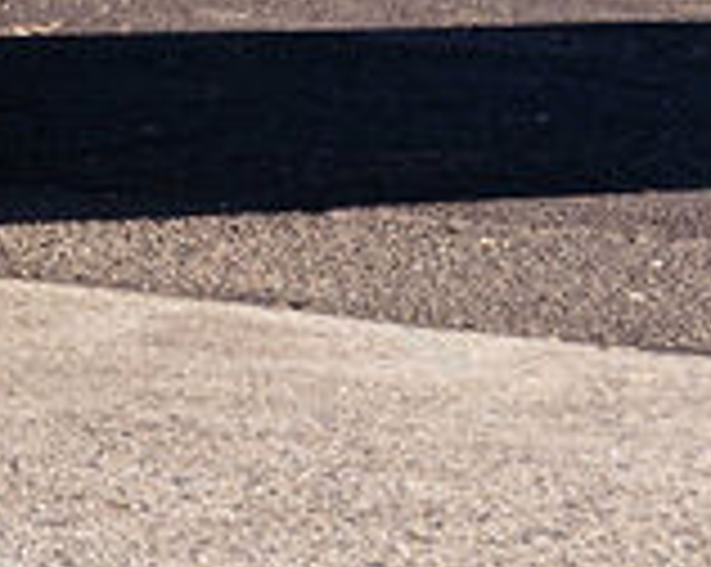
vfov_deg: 6.4
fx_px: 4771
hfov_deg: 7.6
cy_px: -883
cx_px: -1289
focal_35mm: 227
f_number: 5.6
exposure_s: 1/200
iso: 100
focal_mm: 35
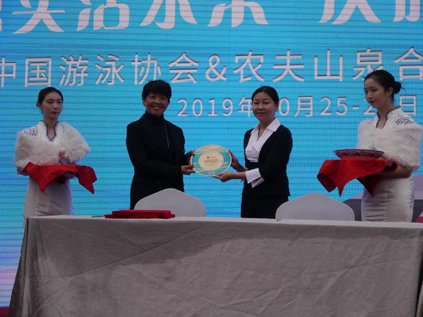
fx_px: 831
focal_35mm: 68
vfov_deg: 21.6
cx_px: 212
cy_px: 158
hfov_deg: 28.6
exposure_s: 1/500
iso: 200
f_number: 5.2
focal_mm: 34
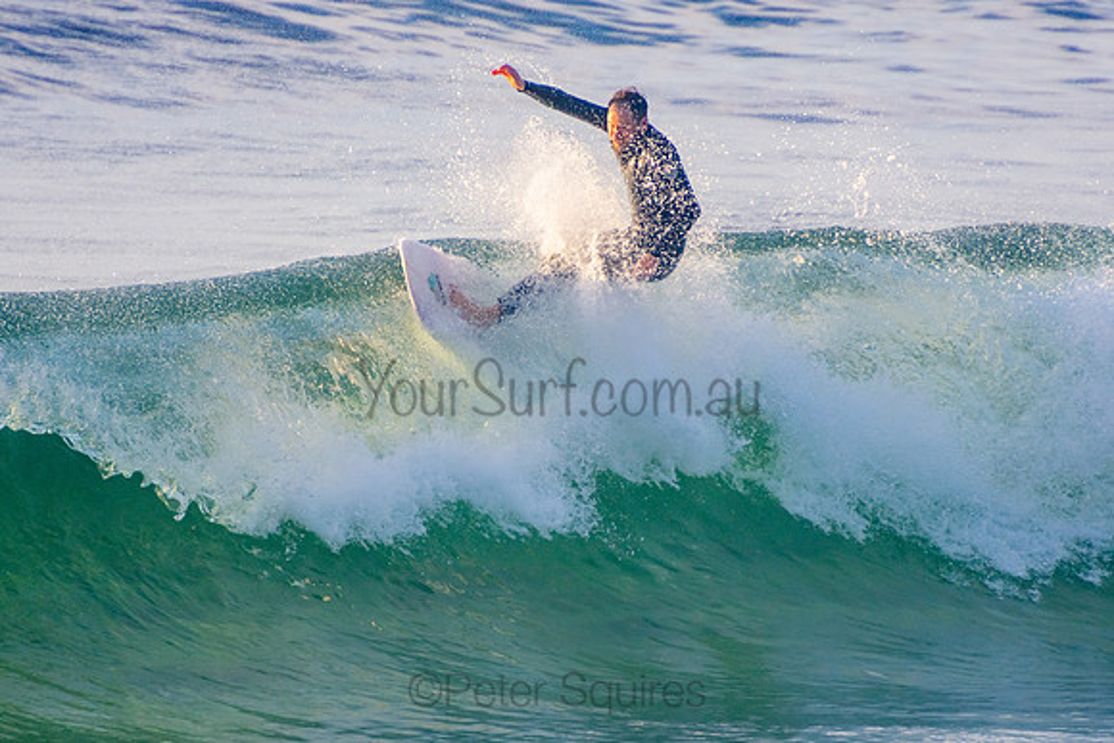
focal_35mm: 621
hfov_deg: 3.3
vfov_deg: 2.2
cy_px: 372
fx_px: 19231
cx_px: 557
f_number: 5.6
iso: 500
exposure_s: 1/1250
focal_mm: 400
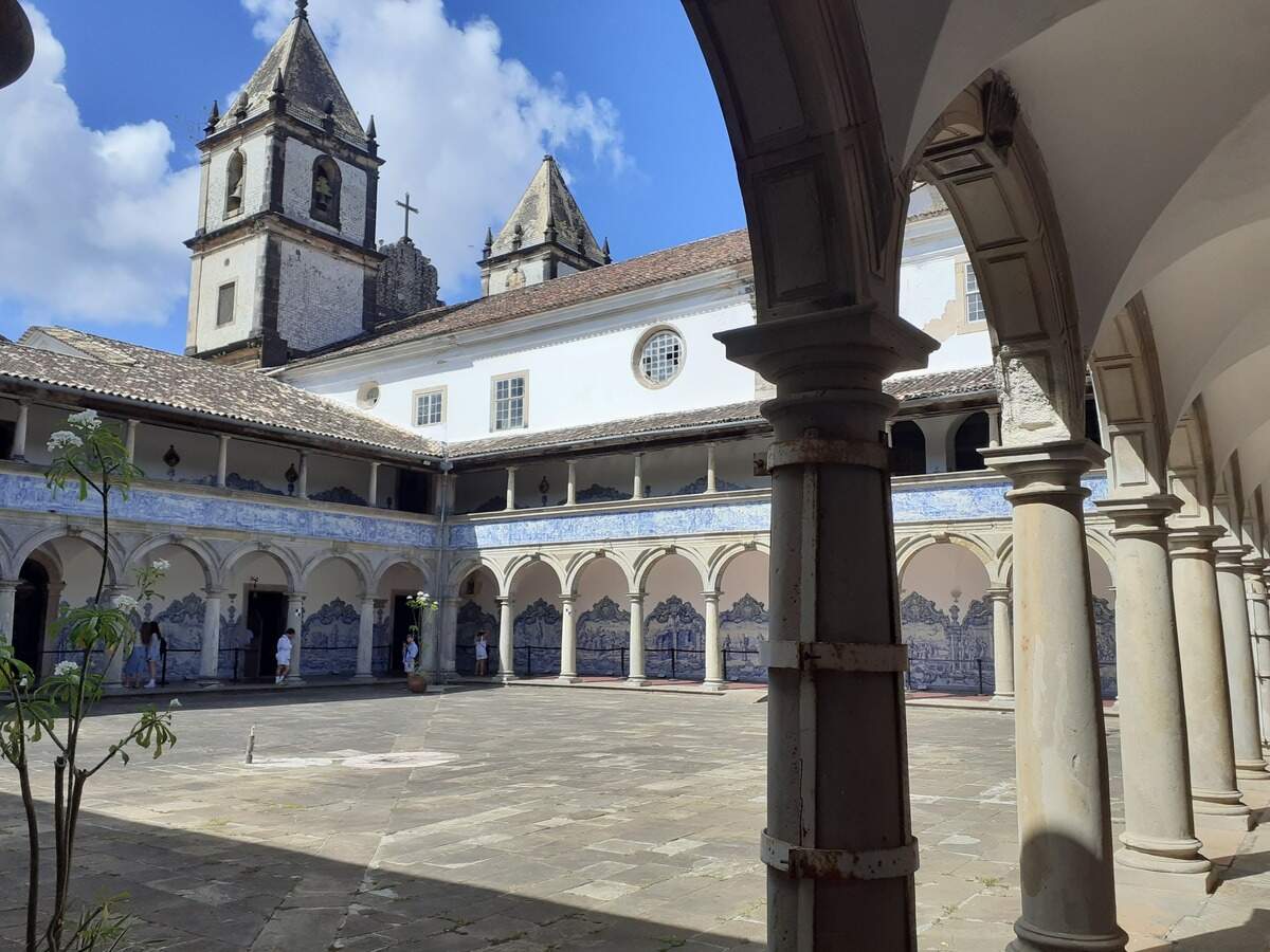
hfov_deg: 65.3
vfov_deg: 51.4
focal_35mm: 27
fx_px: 991
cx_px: 635
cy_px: 476
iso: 40
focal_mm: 3.6
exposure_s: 1/2179
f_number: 1.9
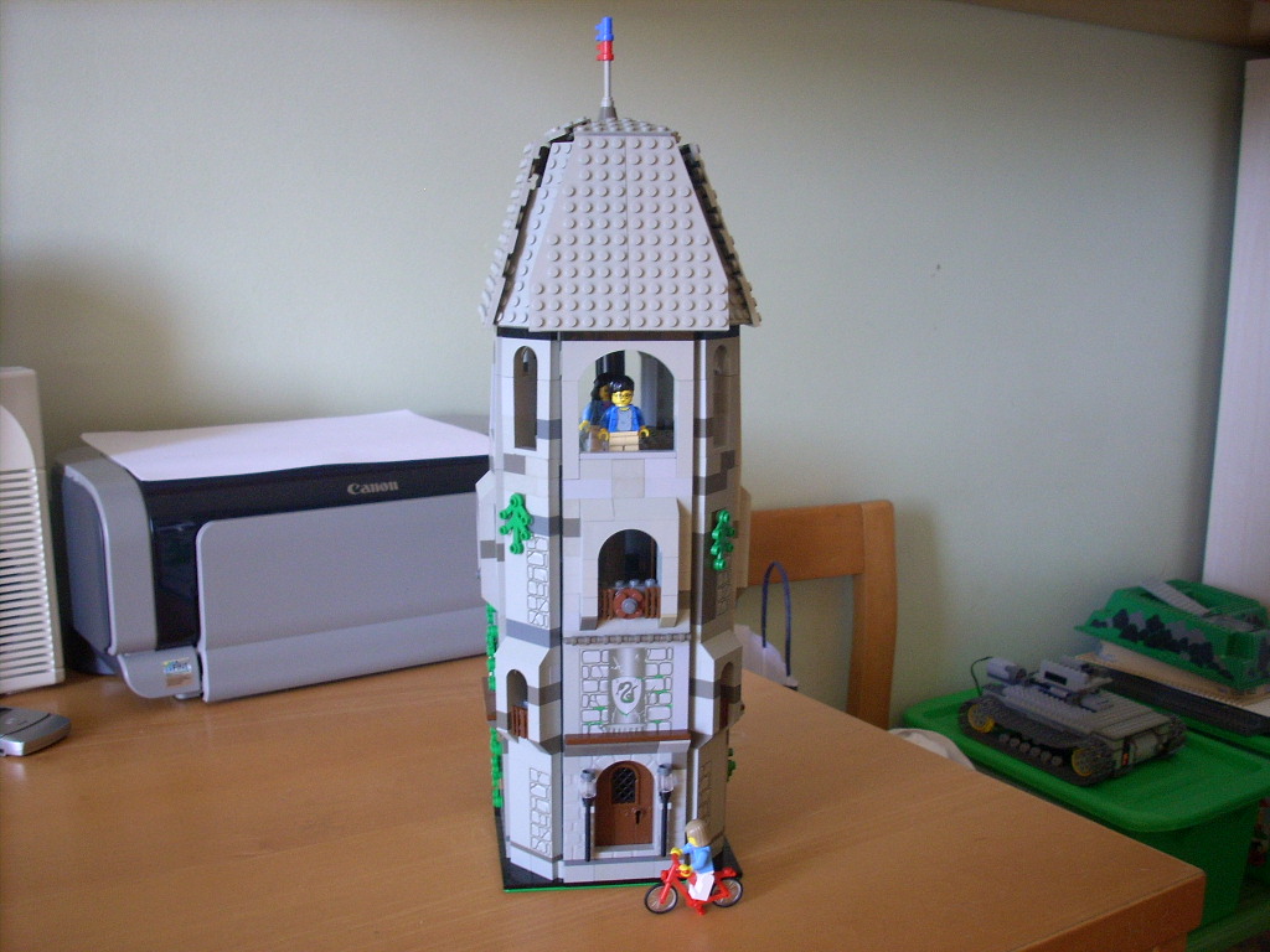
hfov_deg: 50.1
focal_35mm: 37
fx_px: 1357
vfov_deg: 38.7
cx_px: 635
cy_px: 476
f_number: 2.8
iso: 175
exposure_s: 1/30
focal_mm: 6.2
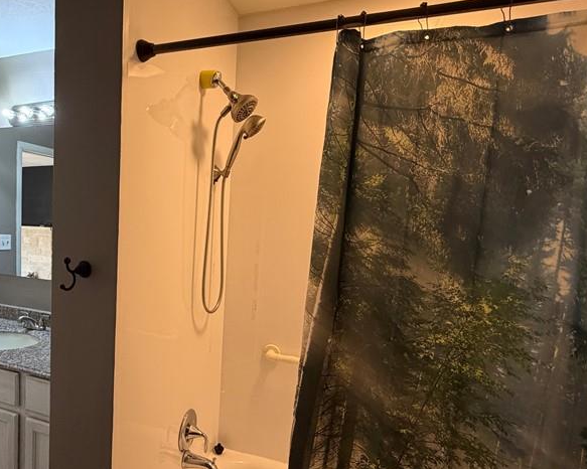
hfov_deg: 68.3
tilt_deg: -4.2
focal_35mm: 24
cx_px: 194
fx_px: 417
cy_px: 256
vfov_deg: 58.6
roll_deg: -1.9
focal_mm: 2.22
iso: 320
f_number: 2.2
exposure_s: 1/60
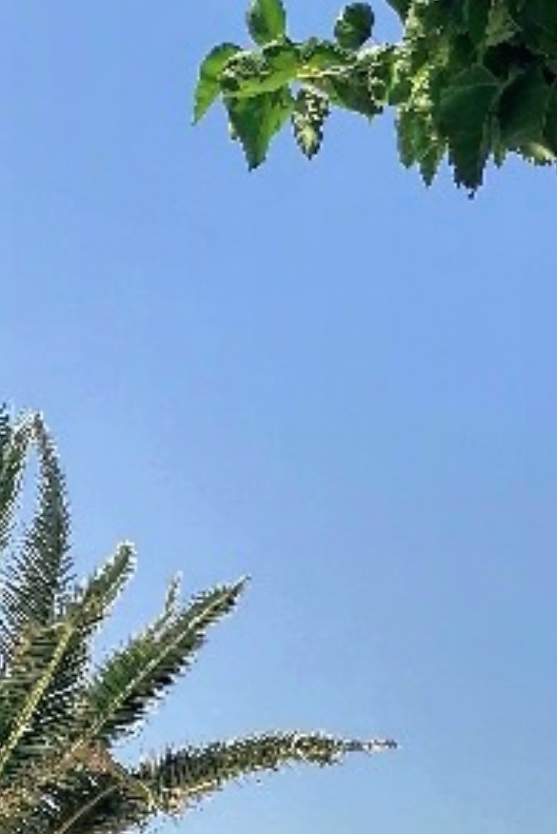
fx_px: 1785
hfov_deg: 17.0
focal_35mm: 77
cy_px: 820
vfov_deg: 25.1
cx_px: 651
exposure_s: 1/2000
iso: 50
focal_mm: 5.3
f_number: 1.8
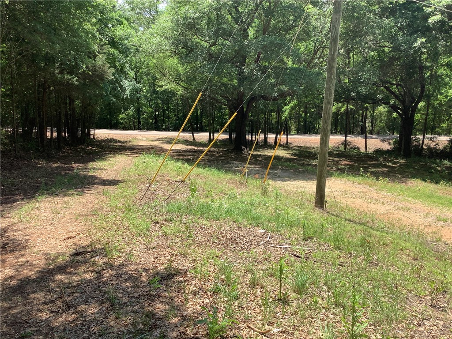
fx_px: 405
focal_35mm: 31
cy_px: 170
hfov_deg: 58.4
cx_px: 226
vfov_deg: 45.4
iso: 25
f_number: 2.4
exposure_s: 1/574
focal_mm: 3.3
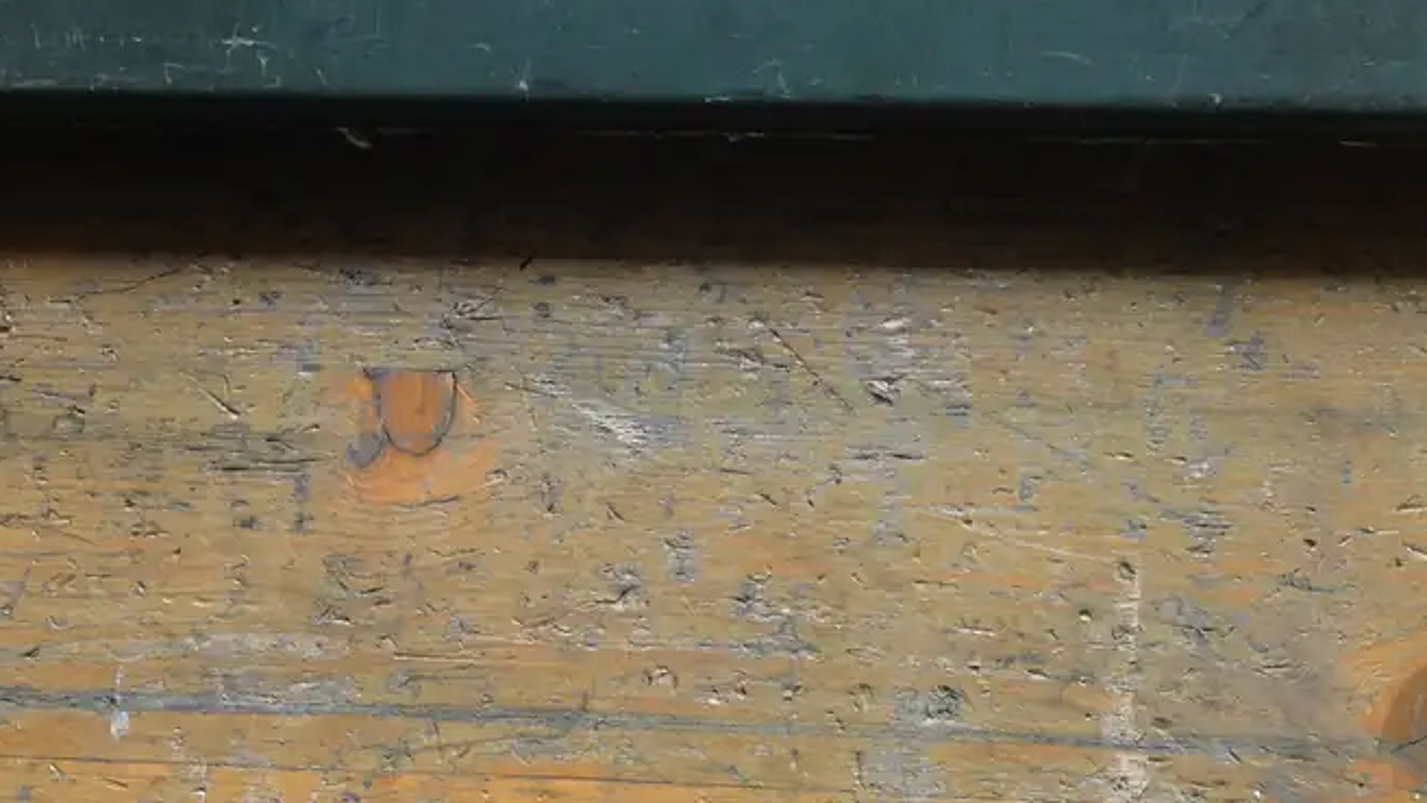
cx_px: 650
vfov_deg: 20.3
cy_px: 87
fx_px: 2195
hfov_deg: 36.0
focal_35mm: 58
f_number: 2.4
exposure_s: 1/60
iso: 80
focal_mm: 4.28
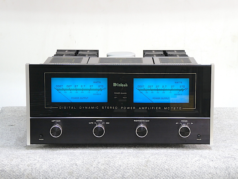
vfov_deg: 15.1
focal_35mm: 98
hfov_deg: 20.0
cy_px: 90
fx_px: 674
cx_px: 119
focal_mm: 17.5
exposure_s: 1/13
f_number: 5
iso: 200
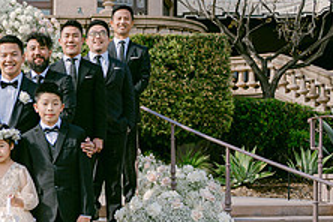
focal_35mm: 73
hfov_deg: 25.8
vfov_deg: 18.6
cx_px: -24
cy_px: 164
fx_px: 675
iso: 100
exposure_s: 1/1600
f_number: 2.8
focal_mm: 28
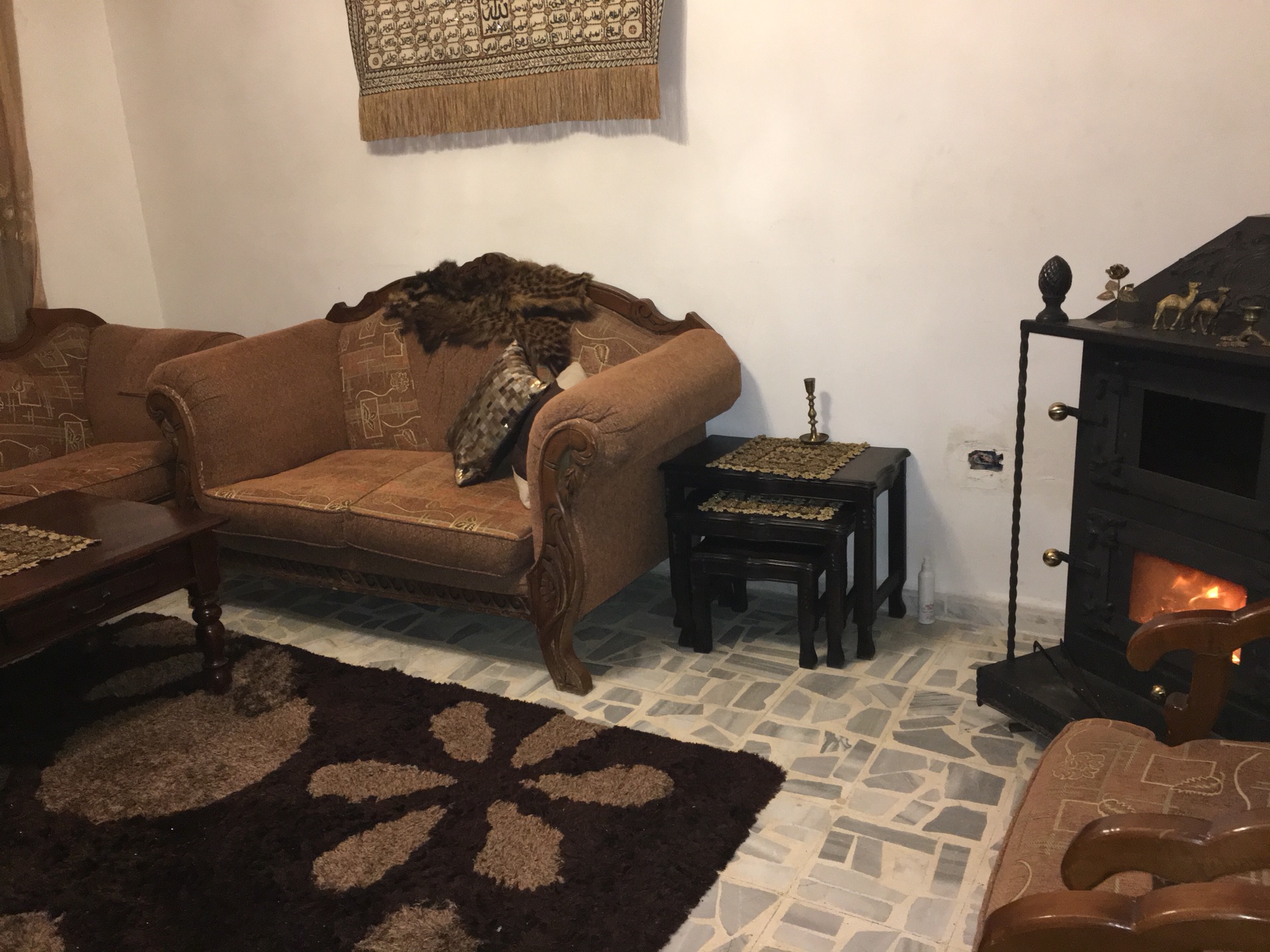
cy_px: 476
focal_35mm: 29
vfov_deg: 48.2
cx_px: 635
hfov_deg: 61.7
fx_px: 1064
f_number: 2.2
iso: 160
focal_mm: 4.15
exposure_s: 1/17
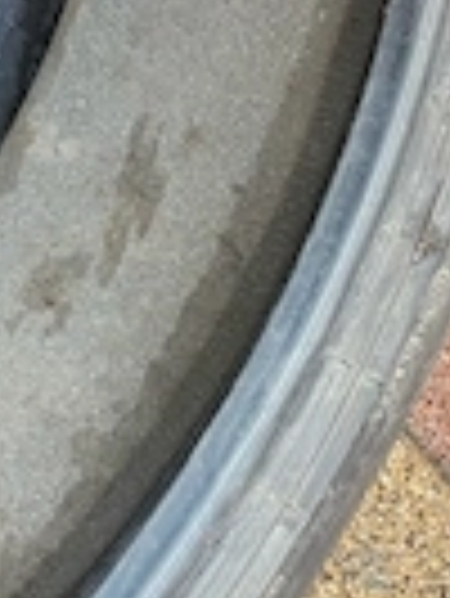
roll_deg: -19.4
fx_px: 1350
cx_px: -9
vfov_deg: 23.0
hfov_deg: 18.4
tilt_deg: -33.1
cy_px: -117
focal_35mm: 78
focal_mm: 4.25
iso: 250
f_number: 1.8
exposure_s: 1/60
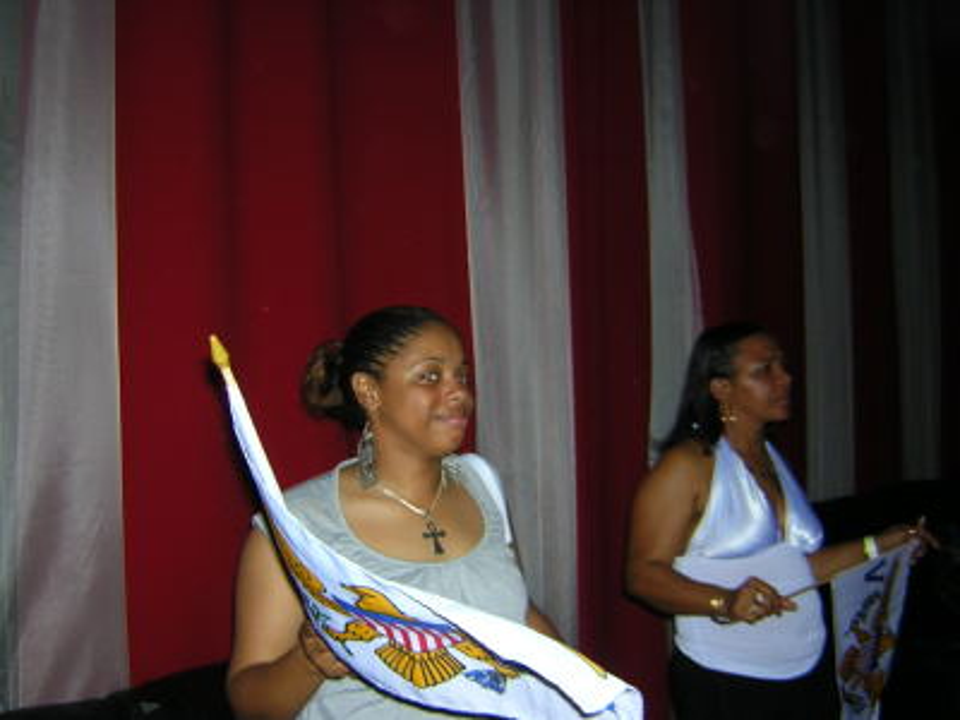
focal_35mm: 36
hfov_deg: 51.4
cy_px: 360
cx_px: 480
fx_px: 998
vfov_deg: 39.7
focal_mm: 4.7
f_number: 2.6
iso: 159
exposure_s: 1/60.1
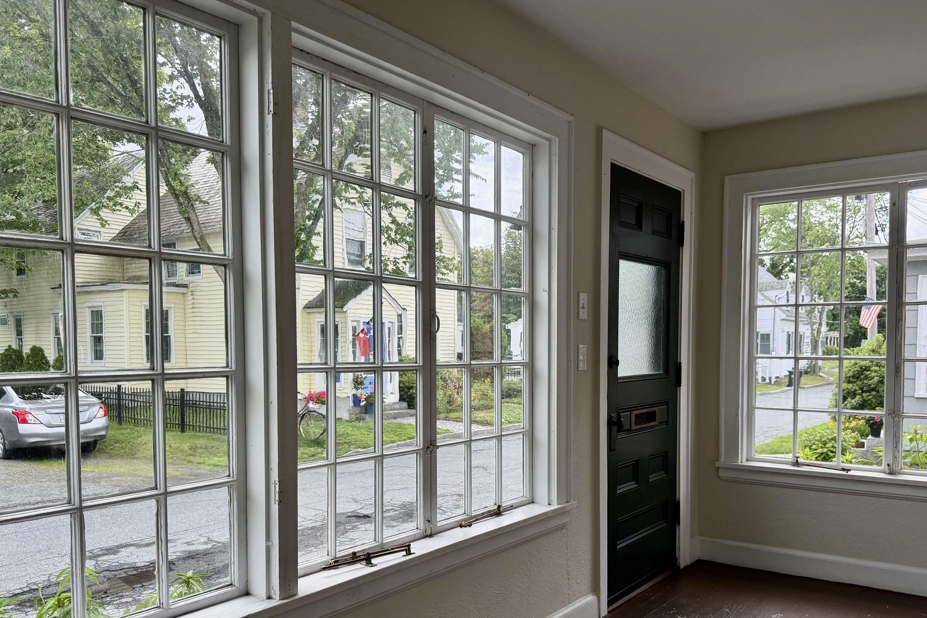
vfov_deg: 44.6
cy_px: 385
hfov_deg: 63.5
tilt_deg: -2.8
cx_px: 504
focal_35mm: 29
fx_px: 747
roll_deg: -0.6
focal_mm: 6.76
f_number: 1.78
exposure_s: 1/1211
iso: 100
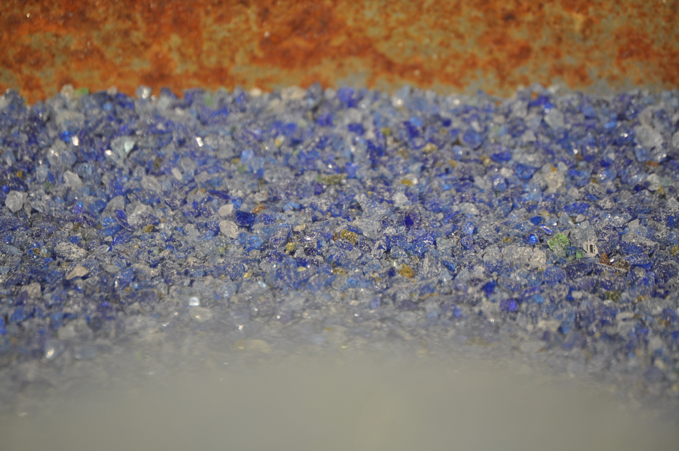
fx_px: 5651
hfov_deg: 6.9
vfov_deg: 4.6
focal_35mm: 300
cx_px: 340
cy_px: 226
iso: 400
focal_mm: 200
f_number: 5.6
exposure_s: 1/1250
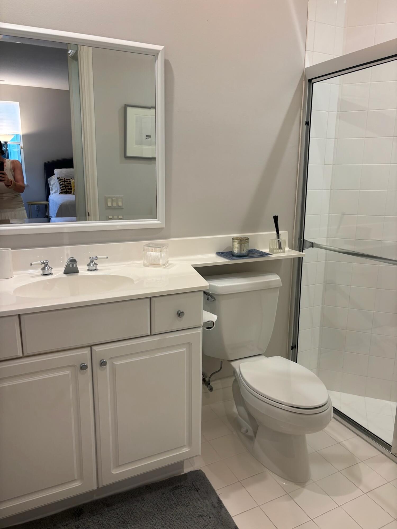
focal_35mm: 26
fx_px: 398
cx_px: 198
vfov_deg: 67.3
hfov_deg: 53.1
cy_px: 264
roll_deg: -1.3
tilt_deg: -11.7
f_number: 1.6
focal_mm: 5.96
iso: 80
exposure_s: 1/60
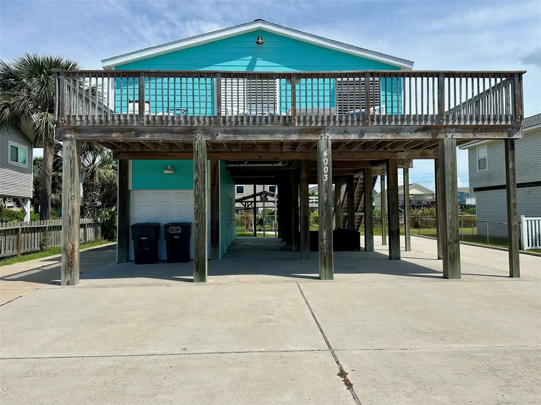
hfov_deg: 71.6
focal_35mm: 24
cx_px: 270
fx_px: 375
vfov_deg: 56.8
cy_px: 202
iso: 80
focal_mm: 6.86
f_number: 1.78
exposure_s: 1/7042
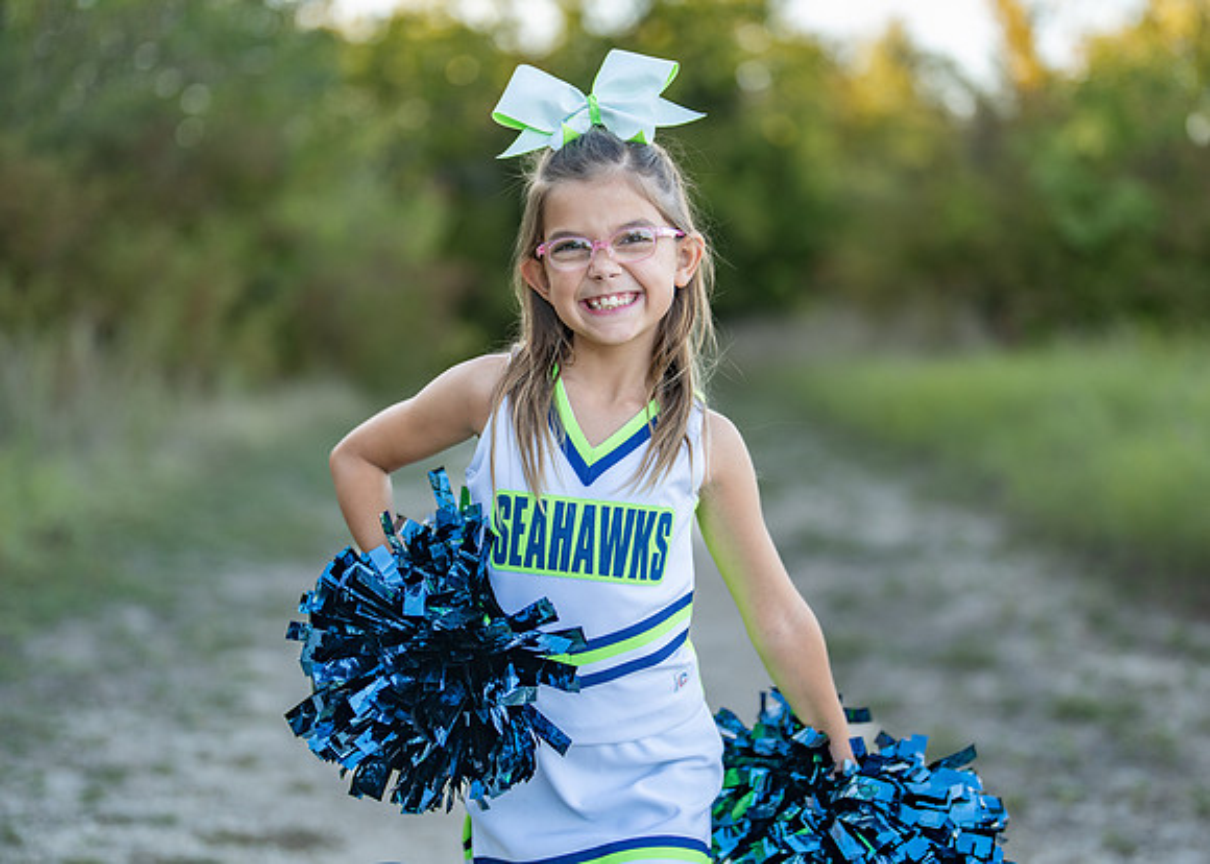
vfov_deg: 23.2
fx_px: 2103
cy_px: 468
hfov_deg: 32.1
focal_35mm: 61
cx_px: 649
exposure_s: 1/800
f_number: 1.2
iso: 100
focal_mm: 50
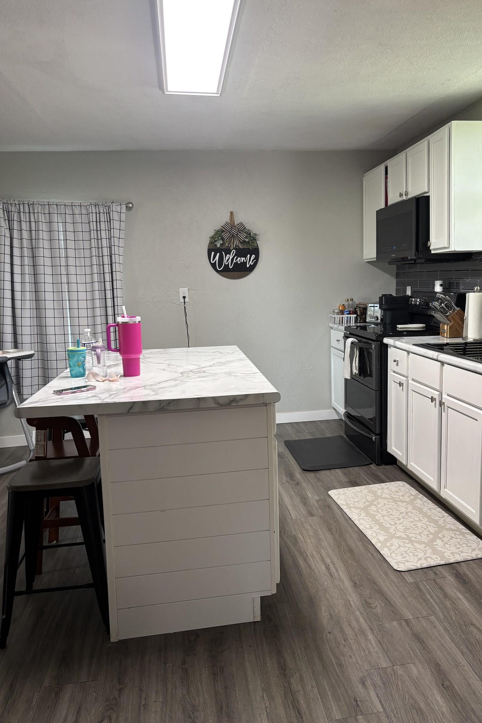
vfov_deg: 65.5
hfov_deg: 46.3
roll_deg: +0.9
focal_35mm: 28
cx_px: 276
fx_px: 562
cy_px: 355
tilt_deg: -6.2
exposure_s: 1/60
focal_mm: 5.96
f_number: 1.6
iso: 125
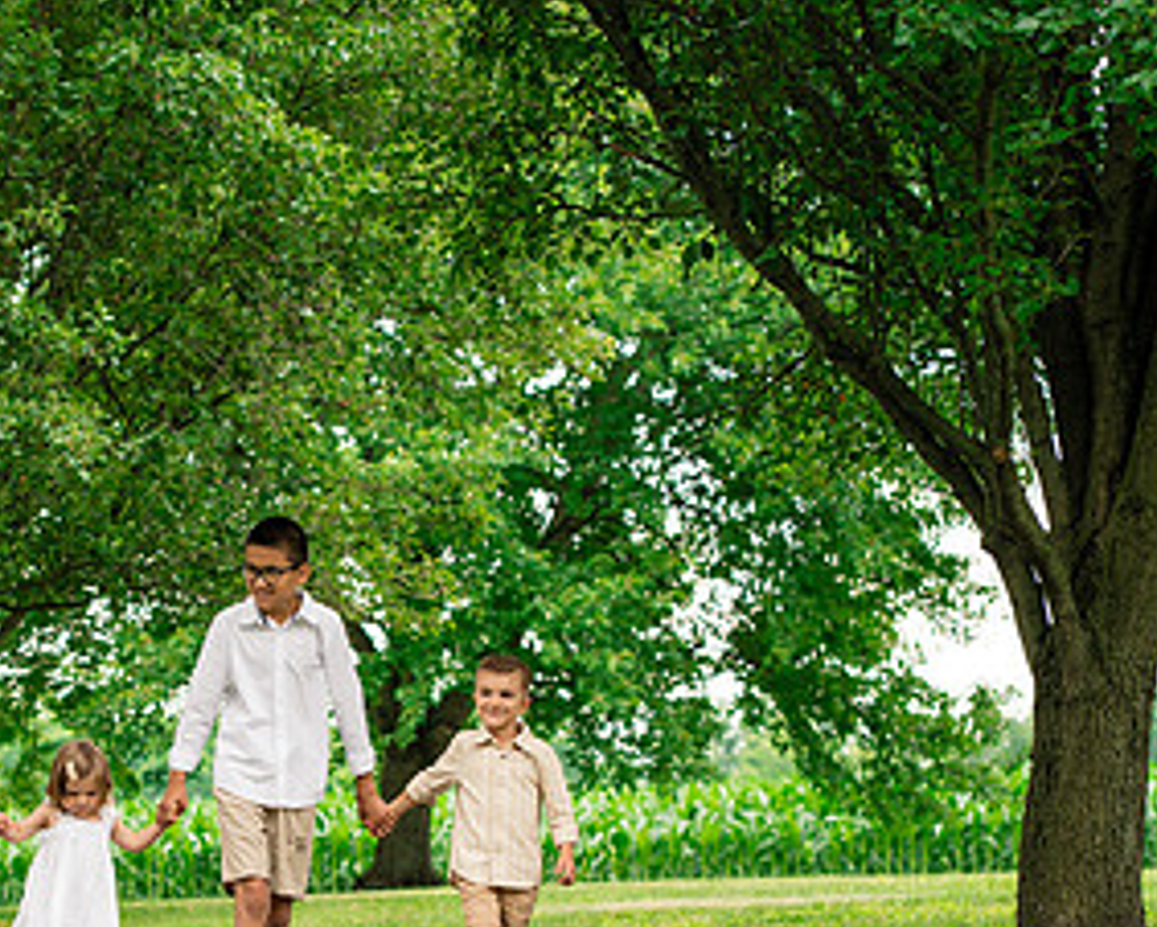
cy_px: 753
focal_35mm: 164
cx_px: 258
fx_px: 5620
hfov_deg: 11.7
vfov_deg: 9.4
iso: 500
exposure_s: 1/500
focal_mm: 85
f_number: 3.5
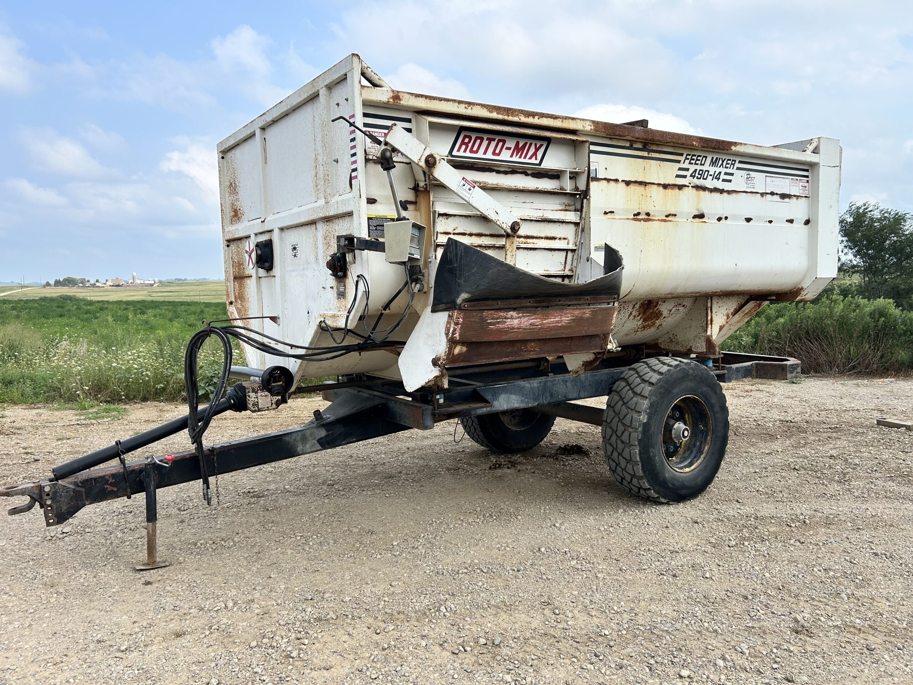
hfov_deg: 67.3
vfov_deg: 53.1
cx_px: 456
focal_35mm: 26
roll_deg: +1.6
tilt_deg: -5.6
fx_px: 686
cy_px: 342
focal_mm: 5.7
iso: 50
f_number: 1.5
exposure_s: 1/3257
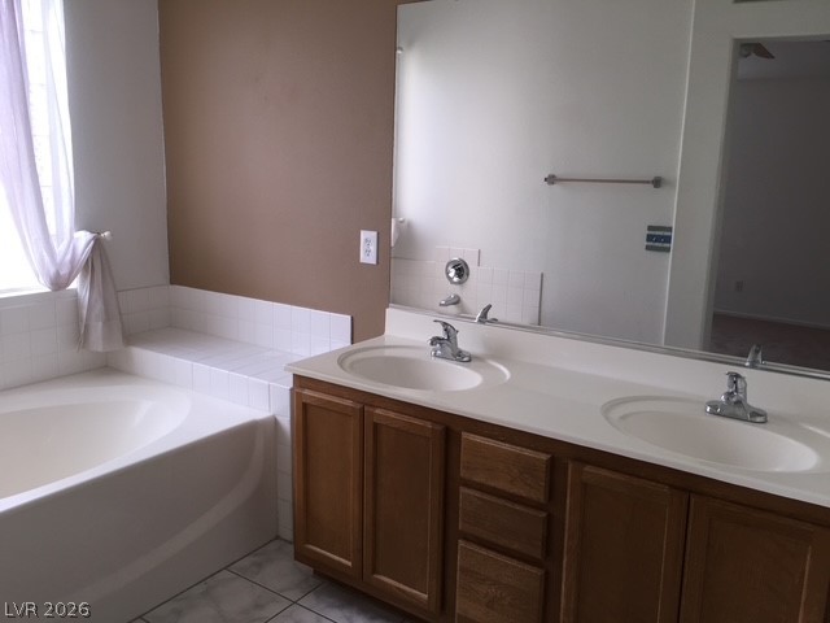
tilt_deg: -10.4
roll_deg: -1.1
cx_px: 415
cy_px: 312
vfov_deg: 48.2
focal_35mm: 29
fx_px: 695
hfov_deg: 61.7
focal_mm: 4.15
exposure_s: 1/120
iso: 40
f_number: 2.2
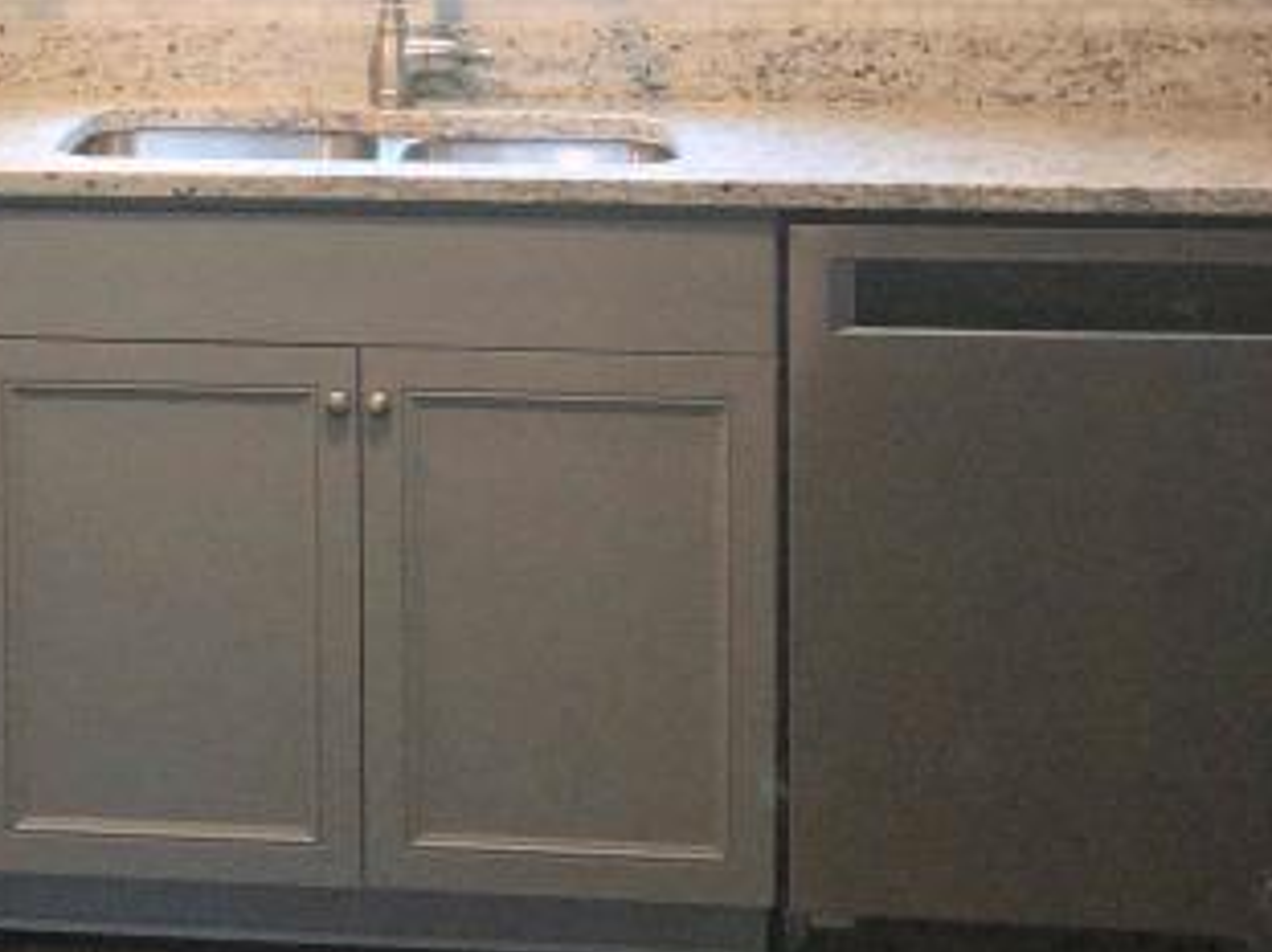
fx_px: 2645
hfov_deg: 26.3
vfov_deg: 19.7
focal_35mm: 72
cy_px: -61
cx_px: 168
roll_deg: +2.5
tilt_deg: -5.6
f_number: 1.8
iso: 25
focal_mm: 3.99
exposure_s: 1/40
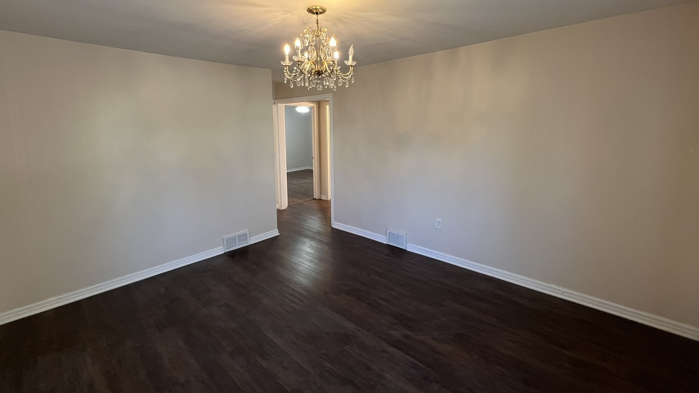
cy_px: 153
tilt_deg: -5.4
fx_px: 278
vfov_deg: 69.7
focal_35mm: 15
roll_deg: +1.0
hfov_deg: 103.0
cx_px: 356
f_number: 1.8
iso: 160
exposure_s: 1/60
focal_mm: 1.57
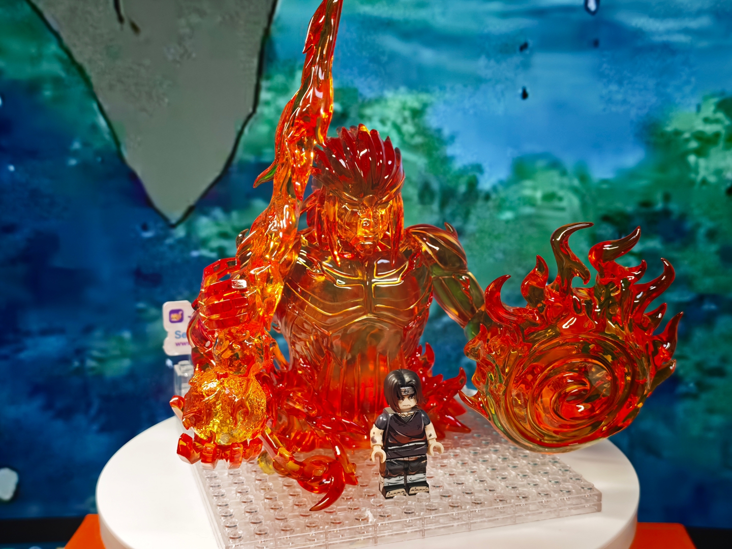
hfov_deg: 41.2
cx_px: 366
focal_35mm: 46
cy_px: 274
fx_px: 973
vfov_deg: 31.5
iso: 50
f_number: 1.67
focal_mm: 6.62
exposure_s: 1/117
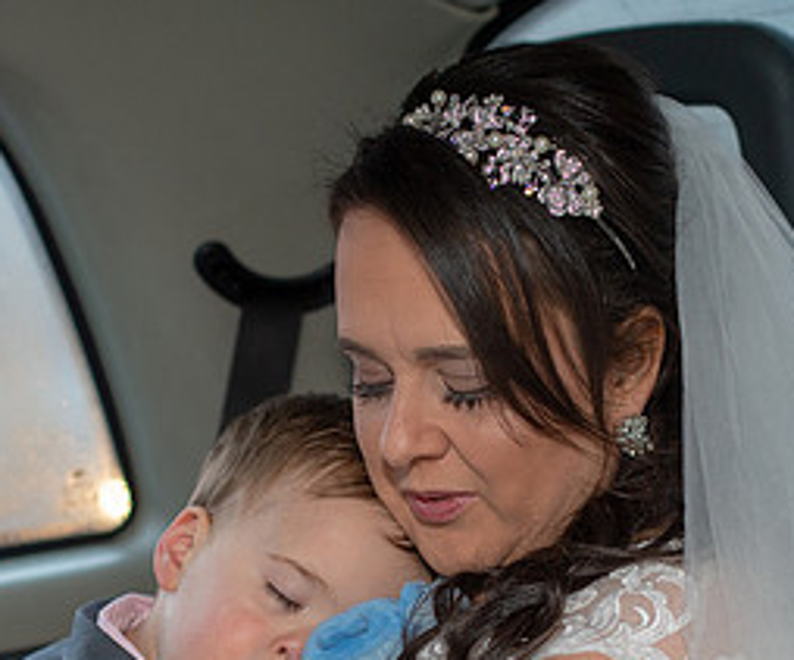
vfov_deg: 18.0
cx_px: 351
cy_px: 601
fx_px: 2052
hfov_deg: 21.9
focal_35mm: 86
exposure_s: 1/100
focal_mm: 35
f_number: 2
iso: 400
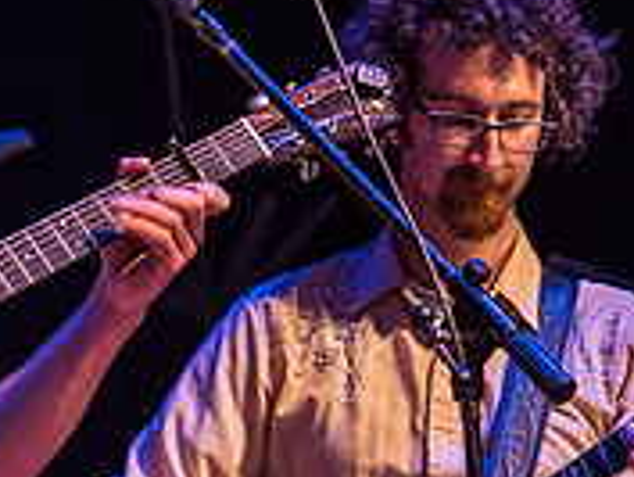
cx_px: -57
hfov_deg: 4.0
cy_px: 417
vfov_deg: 3.0
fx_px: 8962
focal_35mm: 489
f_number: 2.8
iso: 640
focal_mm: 62
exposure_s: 1/100
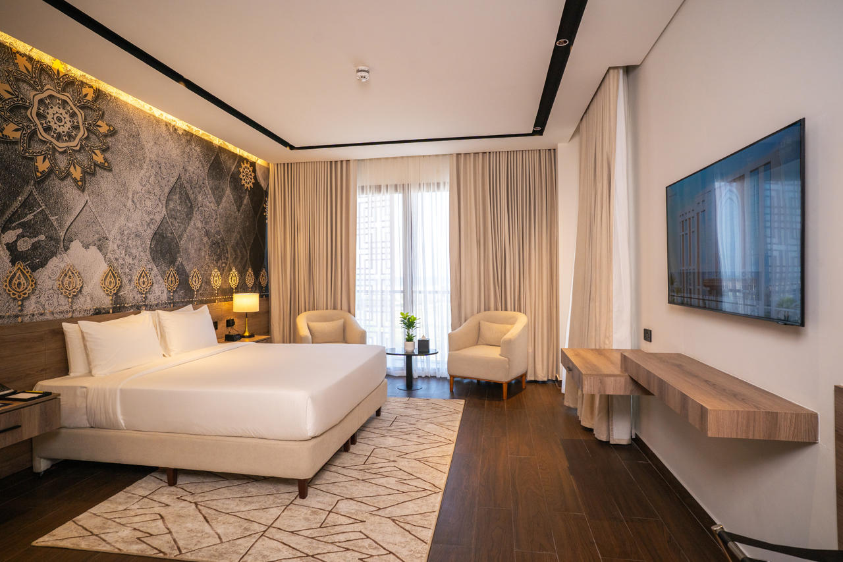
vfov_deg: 61.9
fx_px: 468
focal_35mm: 20
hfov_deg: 84.0
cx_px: 422
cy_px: 281
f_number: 5.6
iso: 400
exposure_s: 1/160
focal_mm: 20
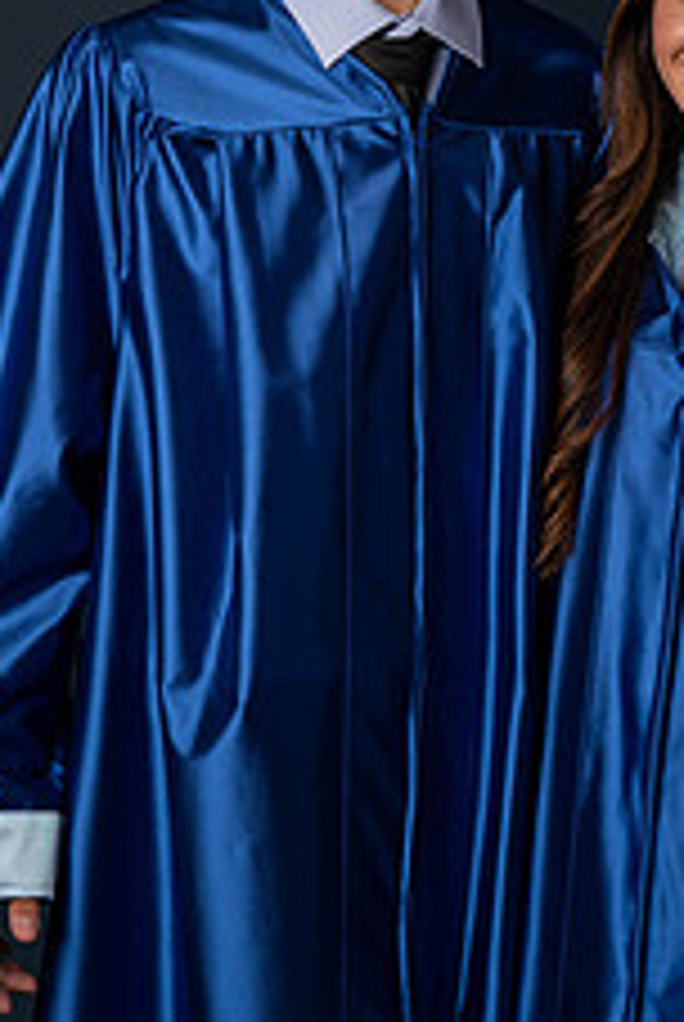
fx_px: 2699
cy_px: 297
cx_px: 477
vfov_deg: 21.3
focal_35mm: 95
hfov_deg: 14.4
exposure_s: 1/125
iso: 200
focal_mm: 48
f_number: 5.6
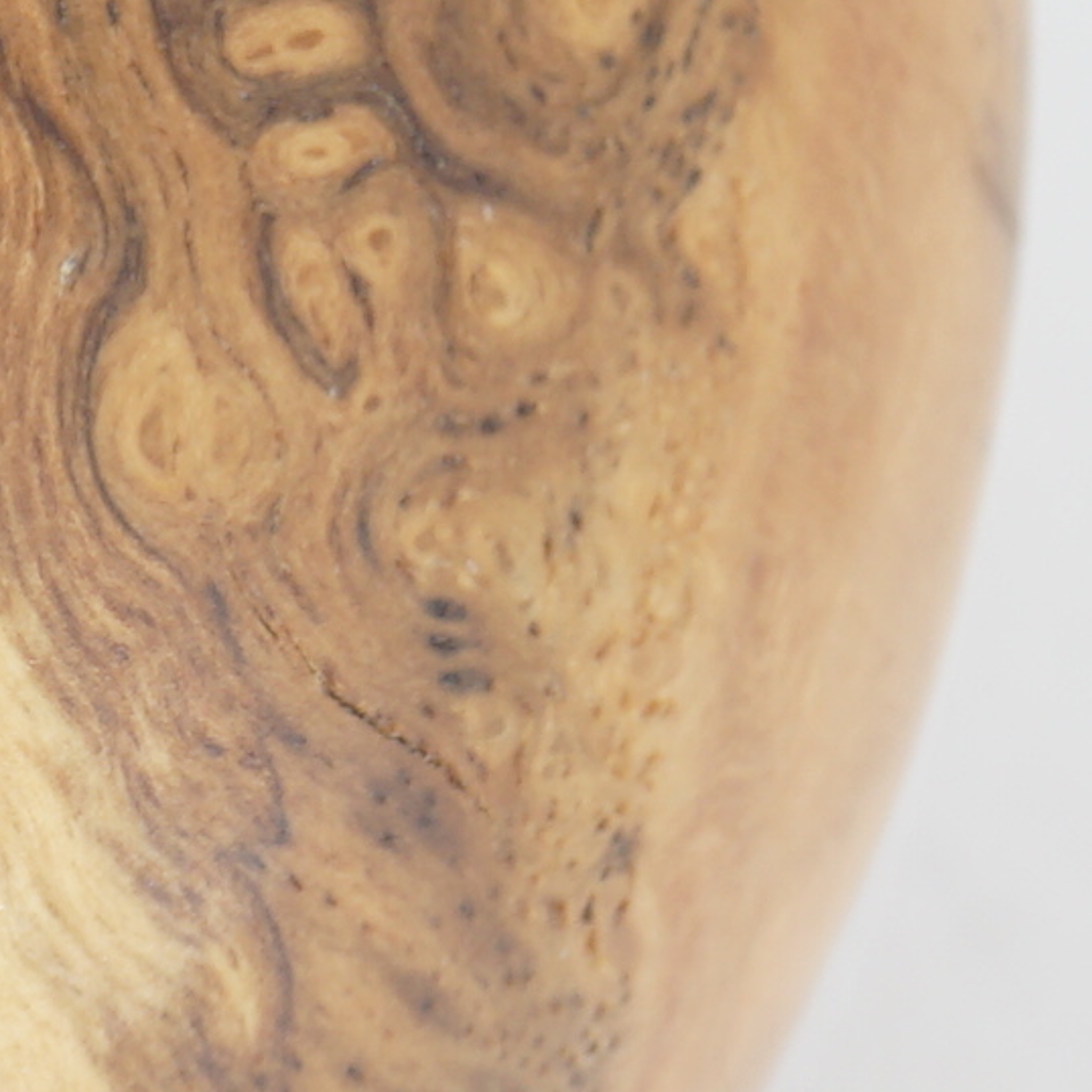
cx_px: -1230
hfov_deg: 3.5
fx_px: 17952
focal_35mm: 503
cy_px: 69
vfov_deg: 3.5
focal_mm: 50
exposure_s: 1/125
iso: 100
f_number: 13
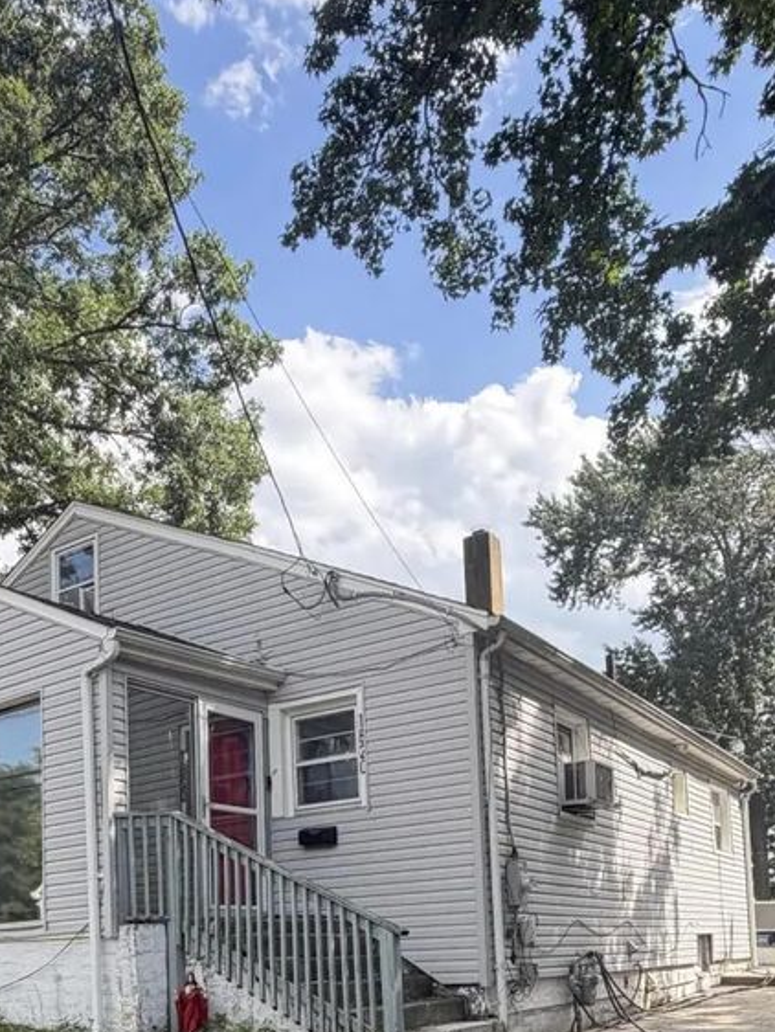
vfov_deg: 49.3
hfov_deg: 41.6
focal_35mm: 34
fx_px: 1014
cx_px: 307
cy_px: 886
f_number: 2.2
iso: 40
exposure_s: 1/531
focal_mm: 2.22
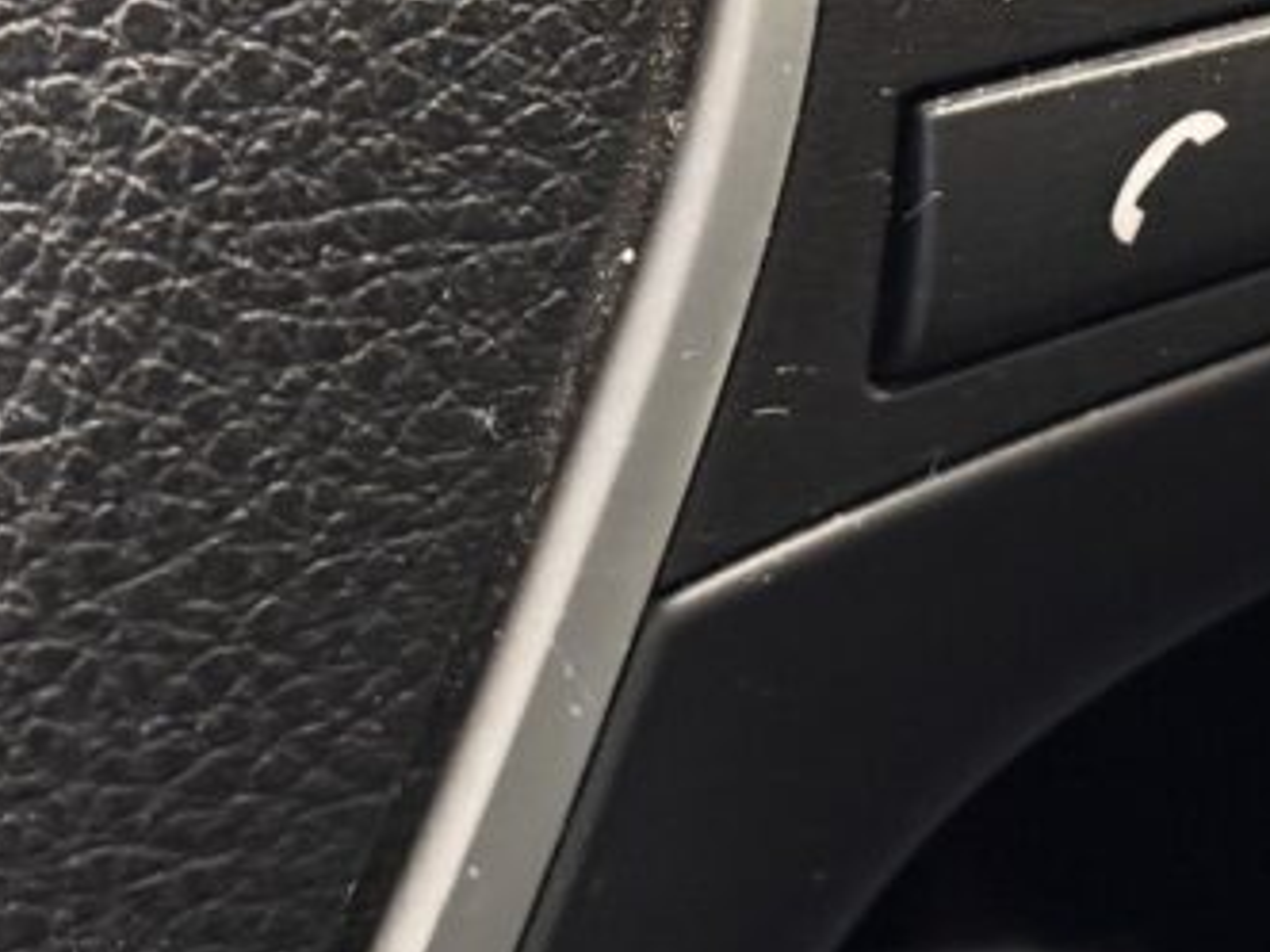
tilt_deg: -30.4
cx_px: 1381
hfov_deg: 13.1
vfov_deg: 9.8
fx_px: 5430
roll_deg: +2.1
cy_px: -314
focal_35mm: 148
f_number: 1.78
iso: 500
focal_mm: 6.76
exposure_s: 1/25
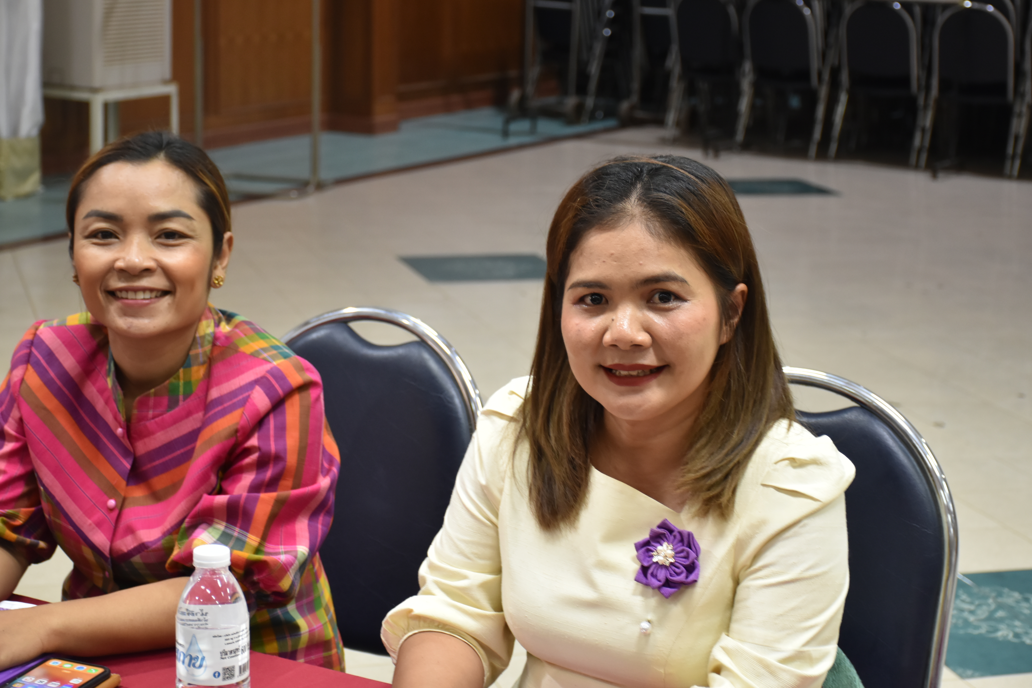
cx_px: 516
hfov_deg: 28.1
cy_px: 344
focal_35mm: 72
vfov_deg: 18.9
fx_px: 2064
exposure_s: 1/10
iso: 800
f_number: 4.5
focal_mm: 48
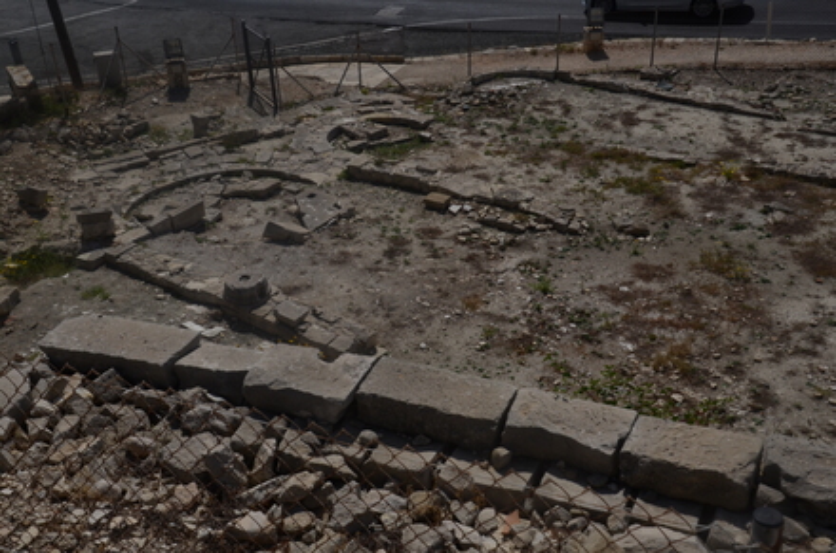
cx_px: 418
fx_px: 1077
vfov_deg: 28.8
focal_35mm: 46
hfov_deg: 42.4
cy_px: 276
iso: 200
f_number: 13
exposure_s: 1/640
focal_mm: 31
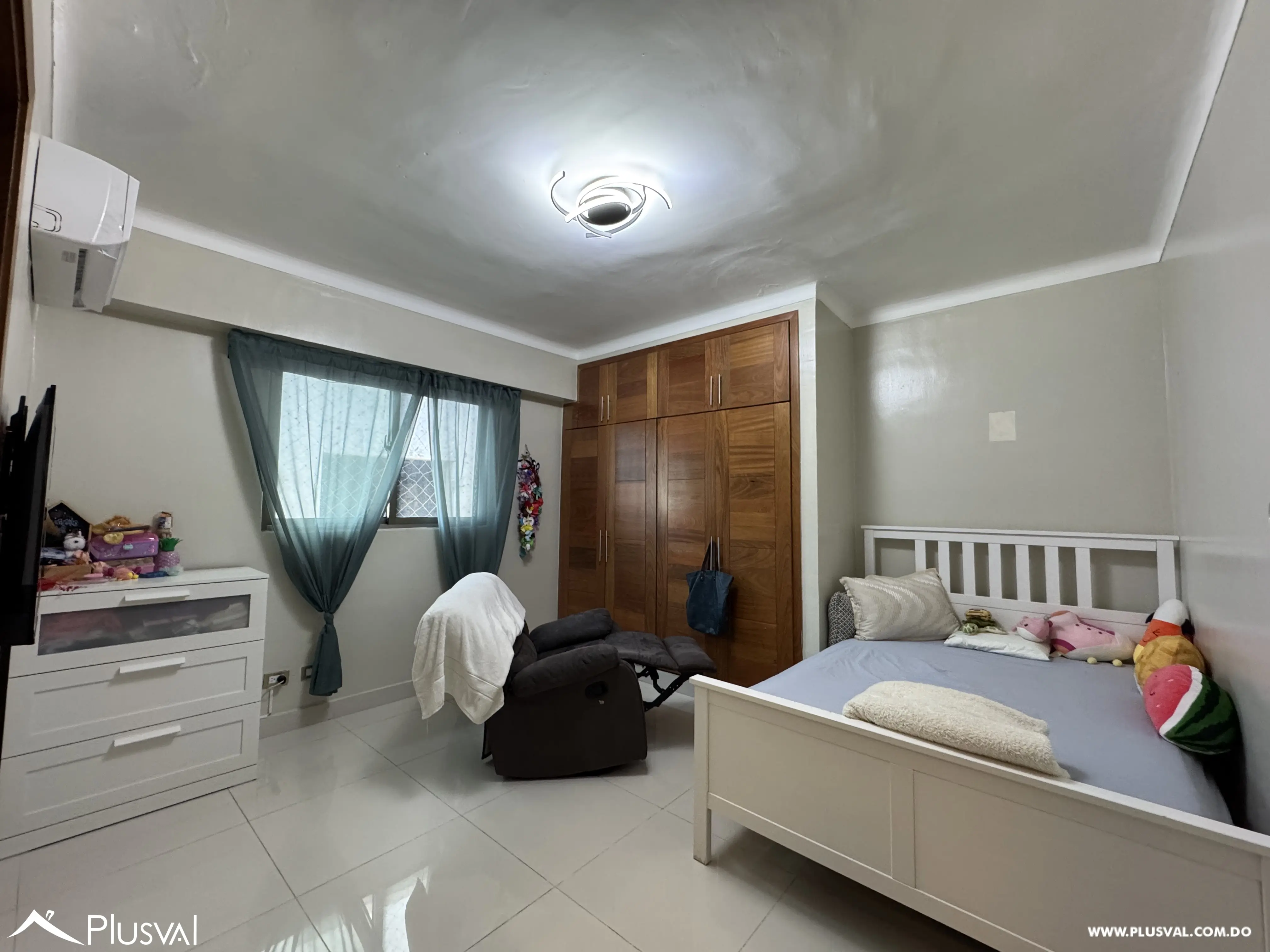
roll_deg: -0.4
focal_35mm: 14
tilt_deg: +3.2
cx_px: 635
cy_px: 476
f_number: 2.2
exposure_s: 1/60
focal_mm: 2.22
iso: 320
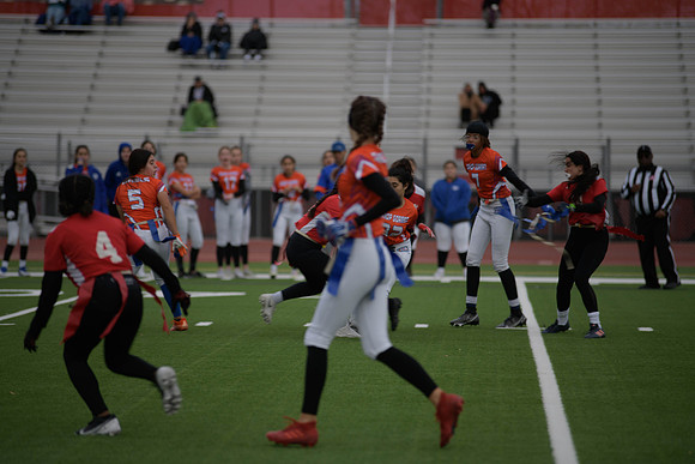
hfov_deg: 10.3
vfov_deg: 6.9
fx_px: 3862
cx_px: 348
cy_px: 232
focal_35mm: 200
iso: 80
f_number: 2.8
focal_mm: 200
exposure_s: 1/200
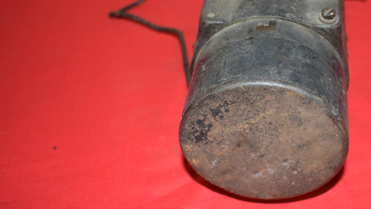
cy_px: 79
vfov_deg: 20.7
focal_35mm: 58
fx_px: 571
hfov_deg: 35.5
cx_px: 261
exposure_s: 1/200
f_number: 5
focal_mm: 26
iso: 1250
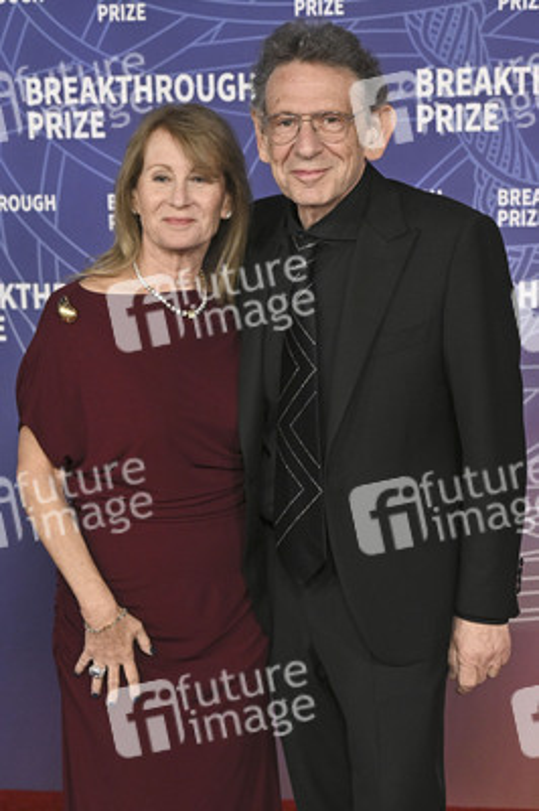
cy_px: 406
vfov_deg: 38.9
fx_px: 1147
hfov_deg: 26.4
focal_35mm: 51
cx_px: 270
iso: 2000
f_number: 4
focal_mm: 51
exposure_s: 1/320
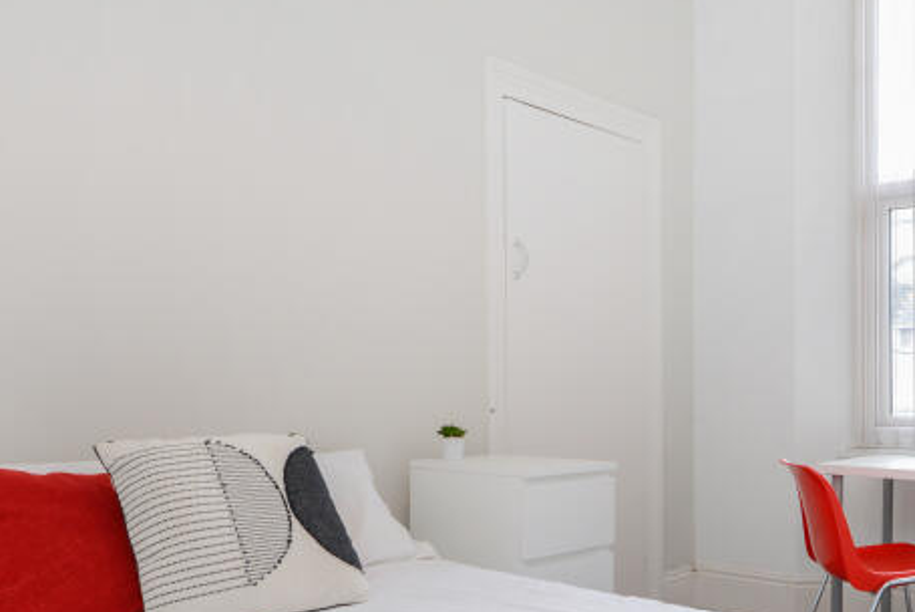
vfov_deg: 36.6
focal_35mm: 36
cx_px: 593
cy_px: 406
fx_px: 916
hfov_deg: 52.3
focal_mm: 16
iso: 400
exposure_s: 1/30
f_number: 7.1
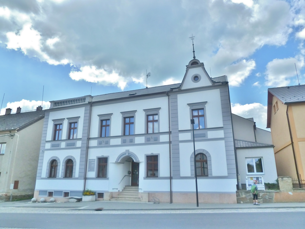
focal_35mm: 25
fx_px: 220
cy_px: 114
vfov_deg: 54.9
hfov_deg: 69.4
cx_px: 152
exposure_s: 1/500
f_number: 4
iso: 200
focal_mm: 4.1
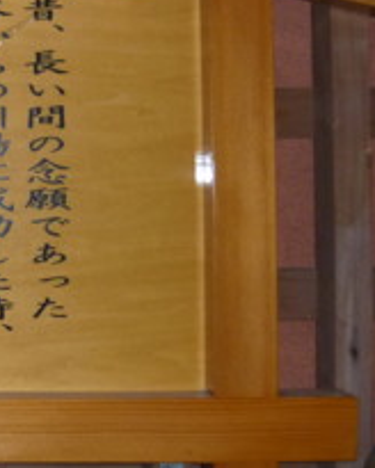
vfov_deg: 25.1
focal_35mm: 75
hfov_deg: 18.7
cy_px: 116
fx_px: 1040
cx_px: -135
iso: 160
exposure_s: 1/30
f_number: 3.5
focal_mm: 6.3
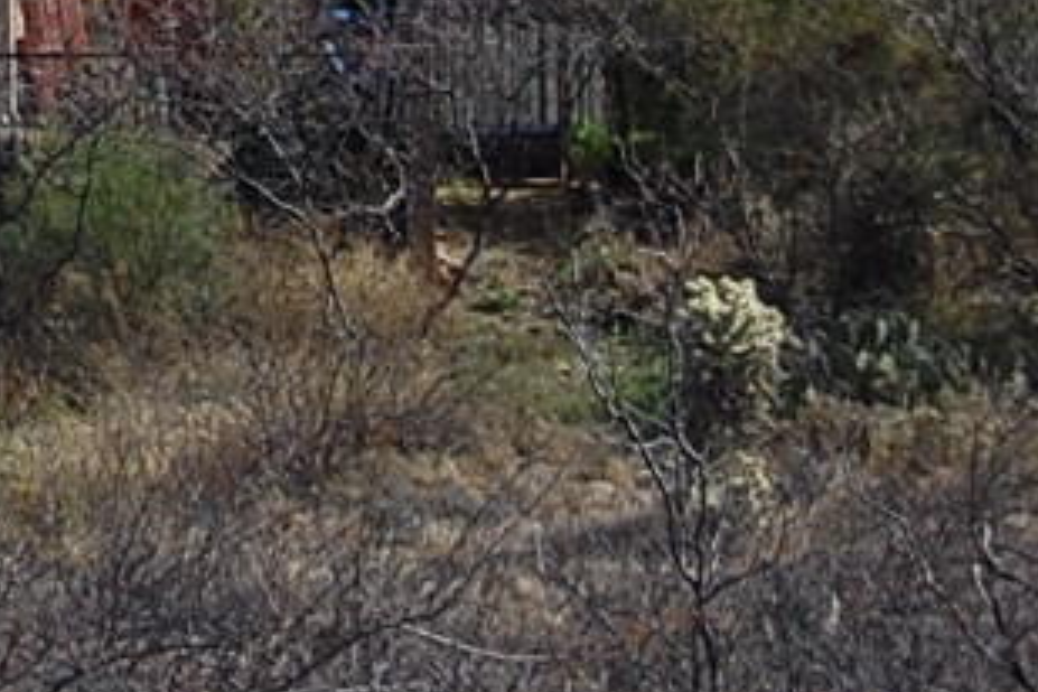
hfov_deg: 5.0
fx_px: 11574
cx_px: -1216
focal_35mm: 401
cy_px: -883
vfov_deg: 3.4
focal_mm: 55
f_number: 10
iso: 200
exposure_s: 1/400
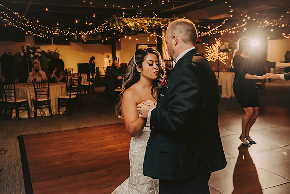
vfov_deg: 36.9
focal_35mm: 36
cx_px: 146
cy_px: 96
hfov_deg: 53.1
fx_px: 290
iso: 2000
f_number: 3.5
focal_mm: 35
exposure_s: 1/200
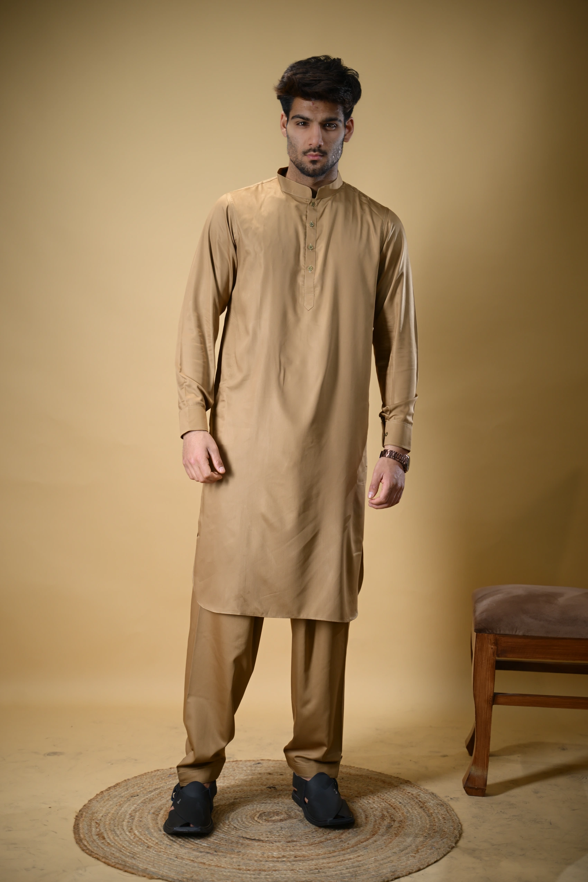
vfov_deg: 33.9
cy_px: 441
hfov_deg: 23.0
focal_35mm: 59
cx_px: 294
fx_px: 1445
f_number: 2.8
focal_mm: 59
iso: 160
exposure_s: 1/125
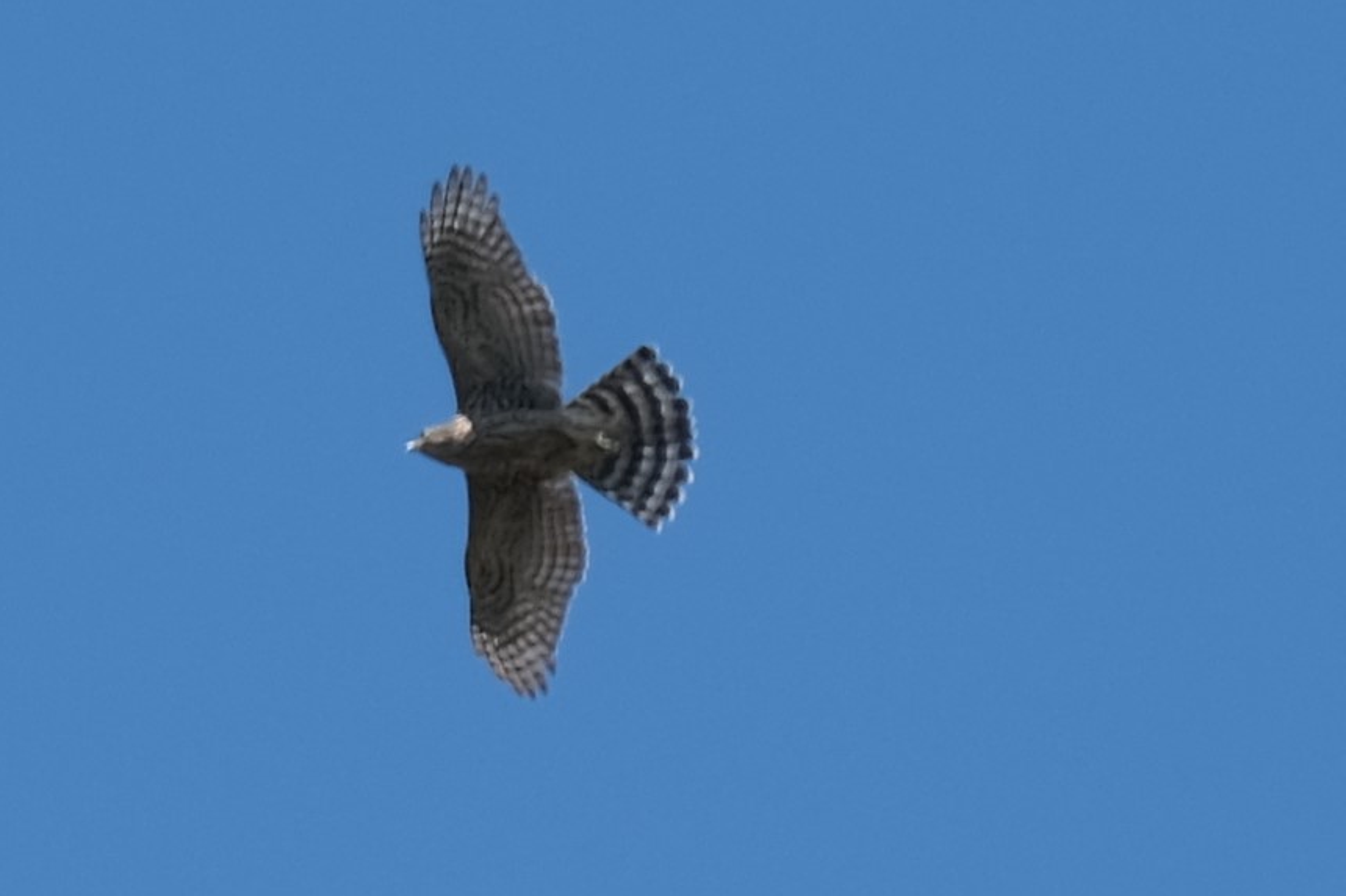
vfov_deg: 1.9
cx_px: 549
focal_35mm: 719
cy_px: 446
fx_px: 26876
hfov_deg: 2.9
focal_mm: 400
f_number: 5.6
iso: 160
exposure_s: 1/500
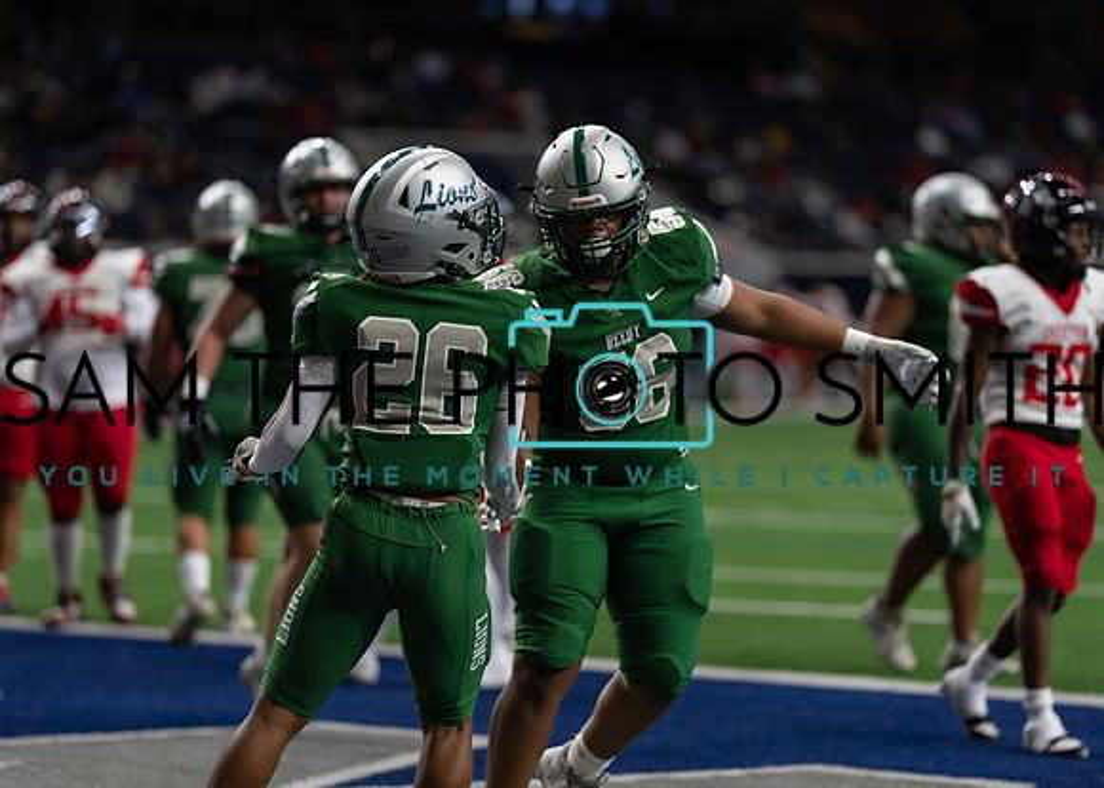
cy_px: 394
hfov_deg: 14.2
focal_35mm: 141
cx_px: 552
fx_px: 4434
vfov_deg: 10.2
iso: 800
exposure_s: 1/1600
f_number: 1.8
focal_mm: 135
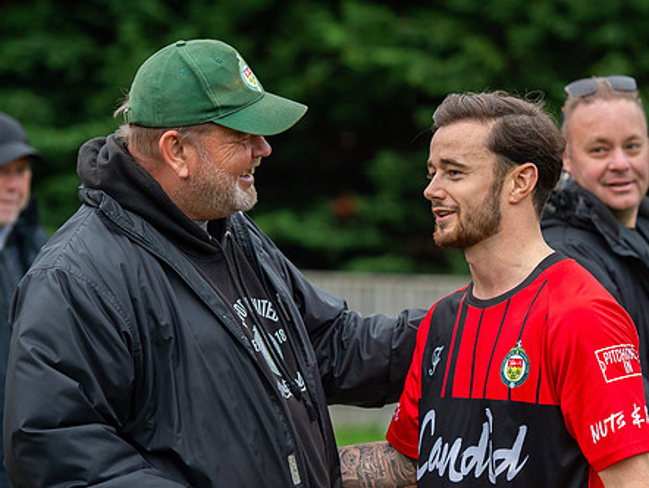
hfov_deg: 9.2
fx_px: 4033
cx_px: 507
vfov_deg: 6.9
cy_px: 272
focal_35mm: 215
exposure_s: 1/1000
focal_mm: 122
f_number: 4
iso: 1600
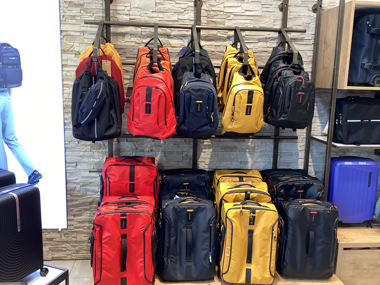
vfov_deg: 45.4
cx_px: 190
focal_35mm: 31
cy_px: 142
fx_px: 340
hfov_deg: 58.4
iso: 100
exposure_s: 1/50
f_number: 2.4
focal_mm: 3.3
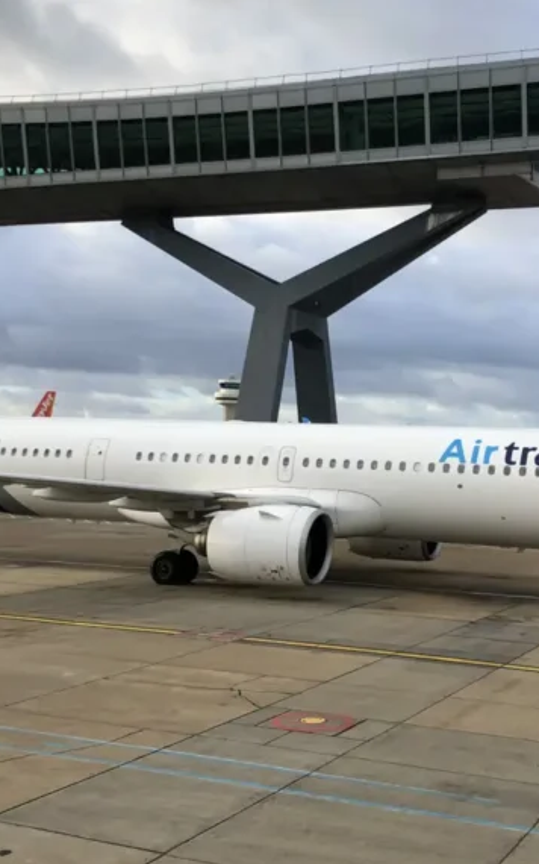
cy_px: 434
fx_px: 941
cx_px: 289
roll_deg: +1.2
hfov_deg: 32.0
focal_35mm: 40
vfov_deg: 49.3
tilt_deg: +1.5
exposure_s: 1/1043
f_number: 1.8
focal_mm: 4
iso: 20
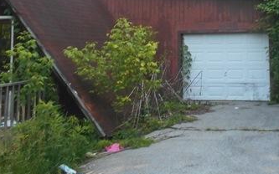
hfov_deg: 37.7
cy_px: -8
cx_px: 192
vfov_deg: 23.2
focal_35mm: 53
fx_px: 403
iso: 200
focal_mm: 4.6
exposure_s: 1/250
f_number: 3.2
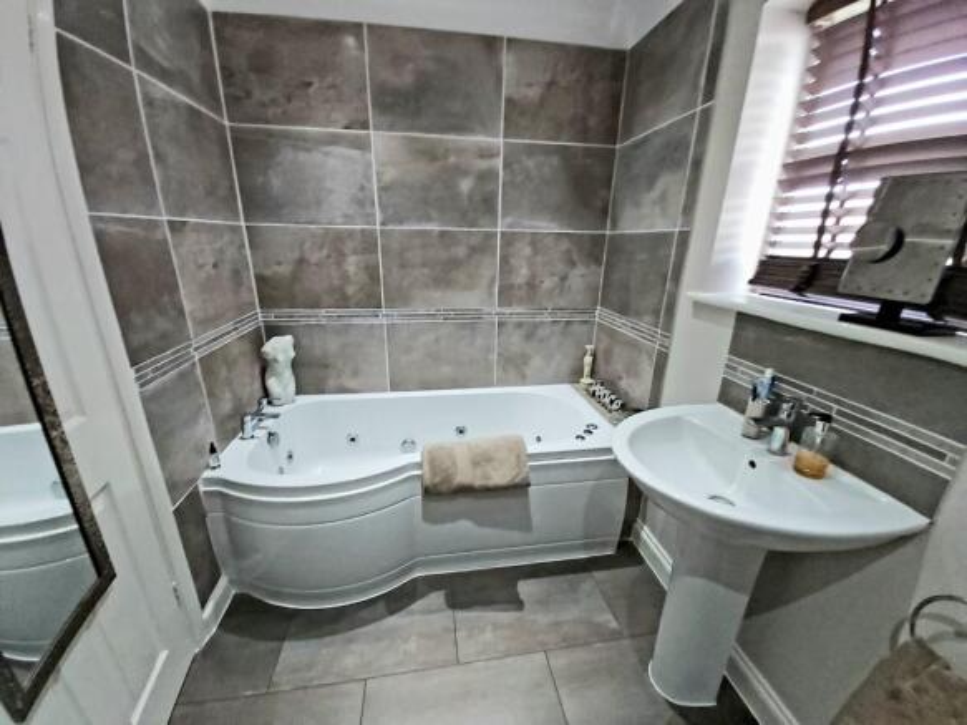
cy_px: 362
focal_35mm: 12
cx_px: 484
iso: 200
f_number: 2.2
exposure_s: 1/50
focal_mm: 1.42
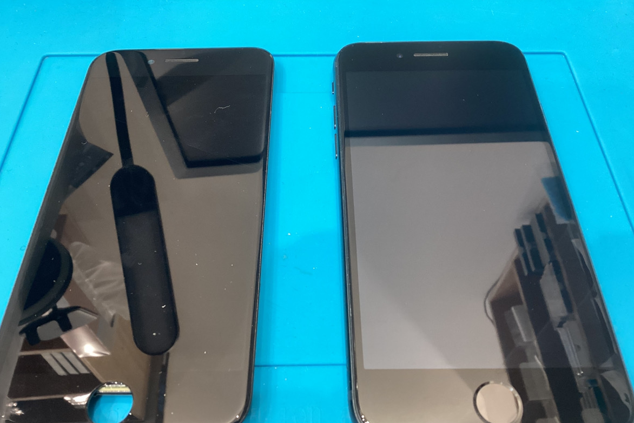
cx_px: 318
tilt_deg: -54.9
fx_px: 581
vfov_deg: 40.0
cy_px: 213
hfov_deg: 57.2
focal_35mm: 33
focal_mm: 3.3
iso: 125
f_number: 2.4
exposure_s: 1/50
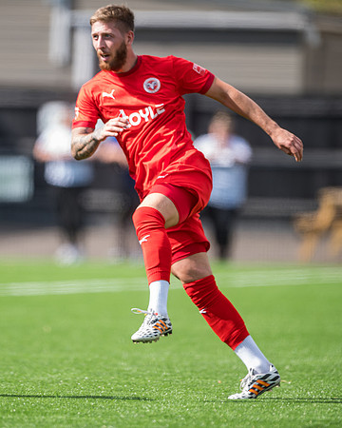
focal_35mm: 572
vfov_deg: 3.4
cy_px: 217
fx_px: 7236
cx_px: 80
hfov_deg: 2.7
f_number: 3.5
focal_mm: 400
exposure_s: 1/2000
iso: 400
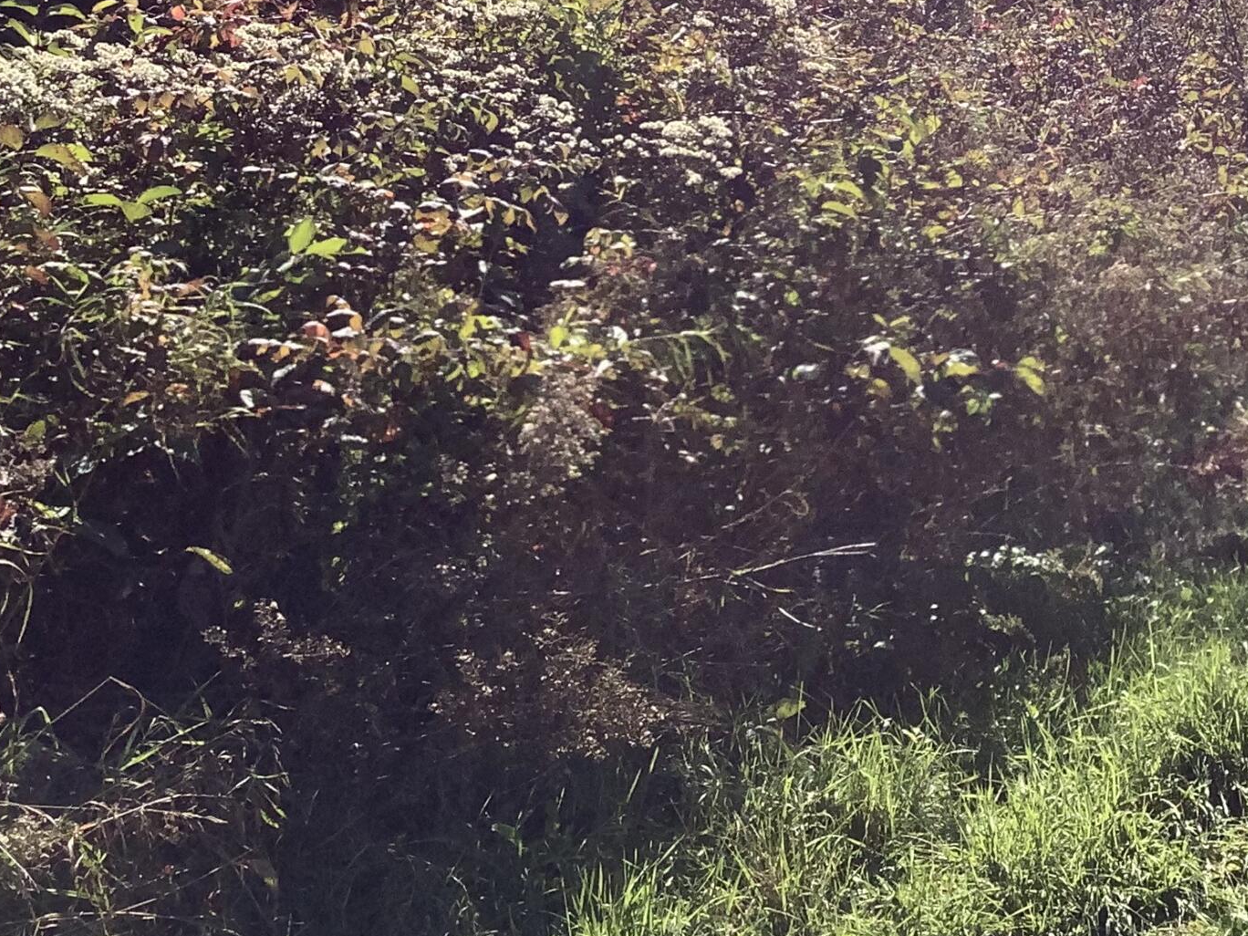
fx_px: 2452
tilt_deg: -3.0
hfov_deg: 27.5
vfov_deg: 21.0
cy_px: 49
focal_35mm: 68
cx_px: 1139
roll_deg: +2.6
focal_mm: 3.3
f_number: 2.4
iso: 25
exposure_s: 1/1567
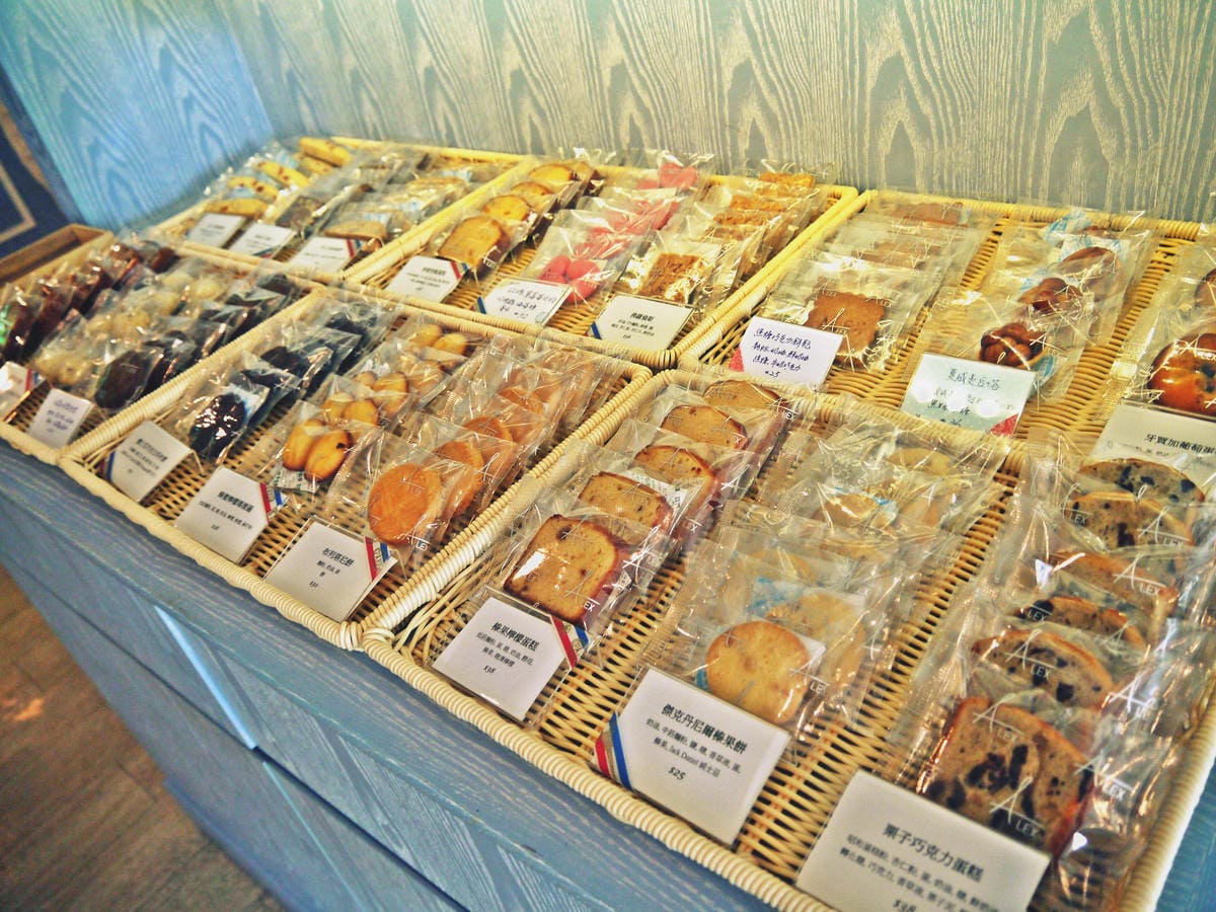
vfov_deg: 49.7
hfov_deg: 63.4
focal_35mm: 28
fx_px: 984
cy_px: 456
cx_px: 608
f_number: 3.5
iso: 400
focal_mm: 14
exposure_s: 1/60
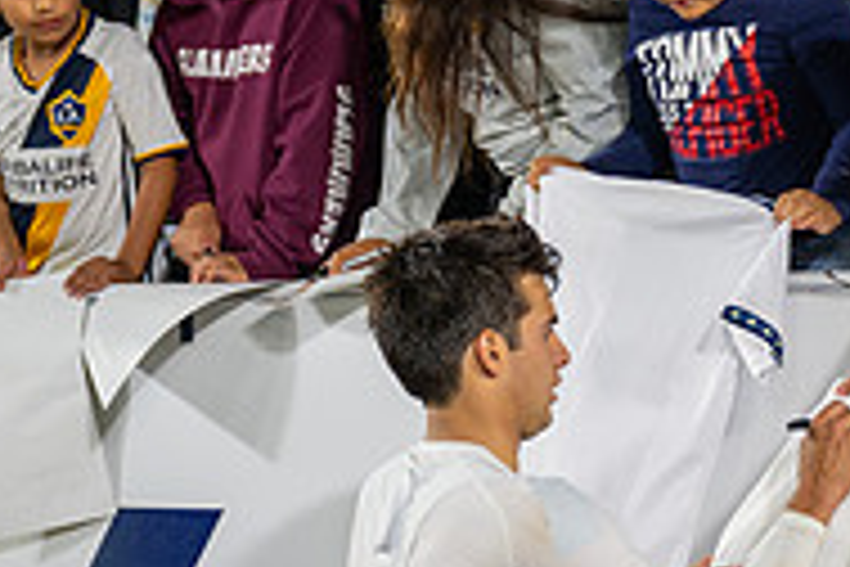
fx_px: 2904
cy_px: 117
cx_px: 985
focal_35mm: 123
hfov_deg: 16.1
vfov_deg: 11.1
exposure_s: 1/200
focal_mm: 40
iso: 640
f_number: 2.8
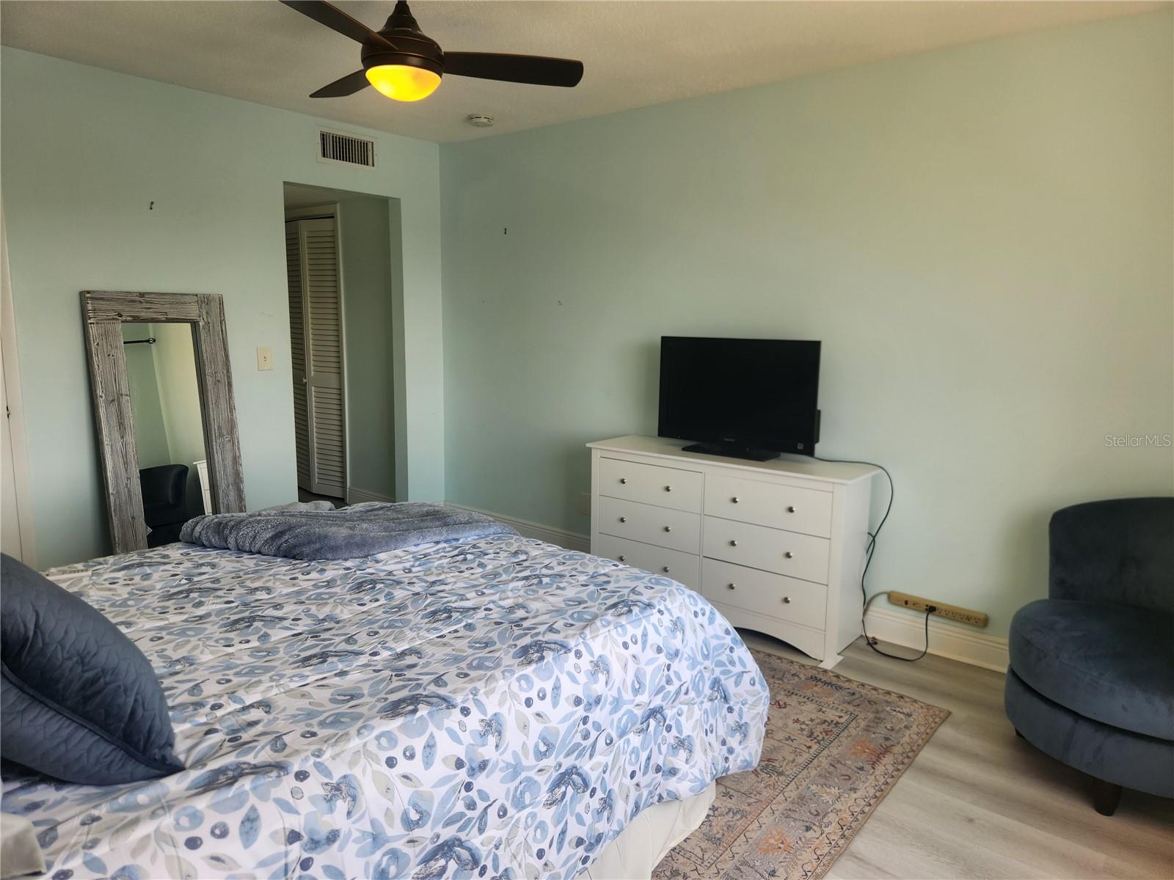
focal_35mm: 23
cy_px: 440
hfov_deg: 73.9
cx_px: 587
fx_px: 780
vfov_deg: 58.9
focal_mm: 5.4
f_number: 1.8
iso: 32
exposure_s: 1/180
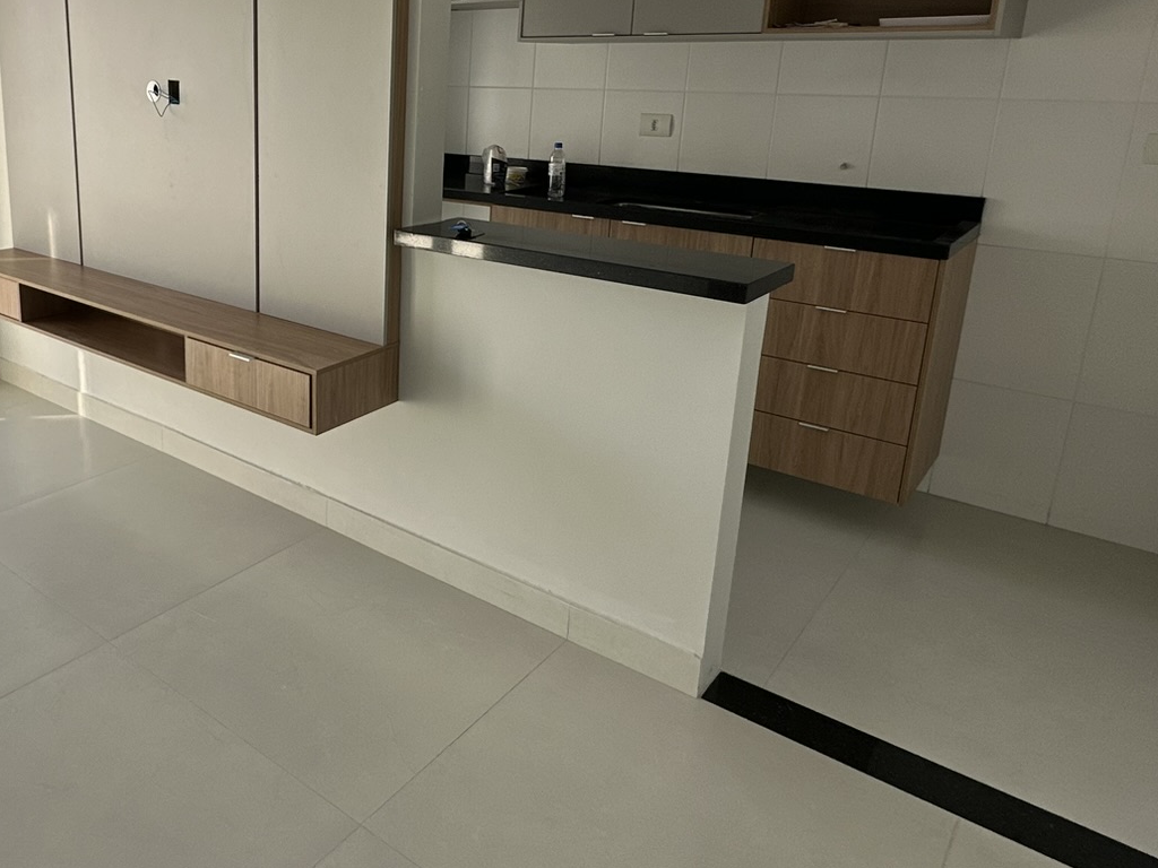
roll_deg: -0.7
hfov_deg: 60.0
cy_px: 294
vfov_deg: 48.9
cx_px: 288
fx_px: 937
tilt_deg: -13.6
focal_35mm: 28
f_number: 2.2
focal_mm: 2.22
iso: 40
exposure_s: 1/208
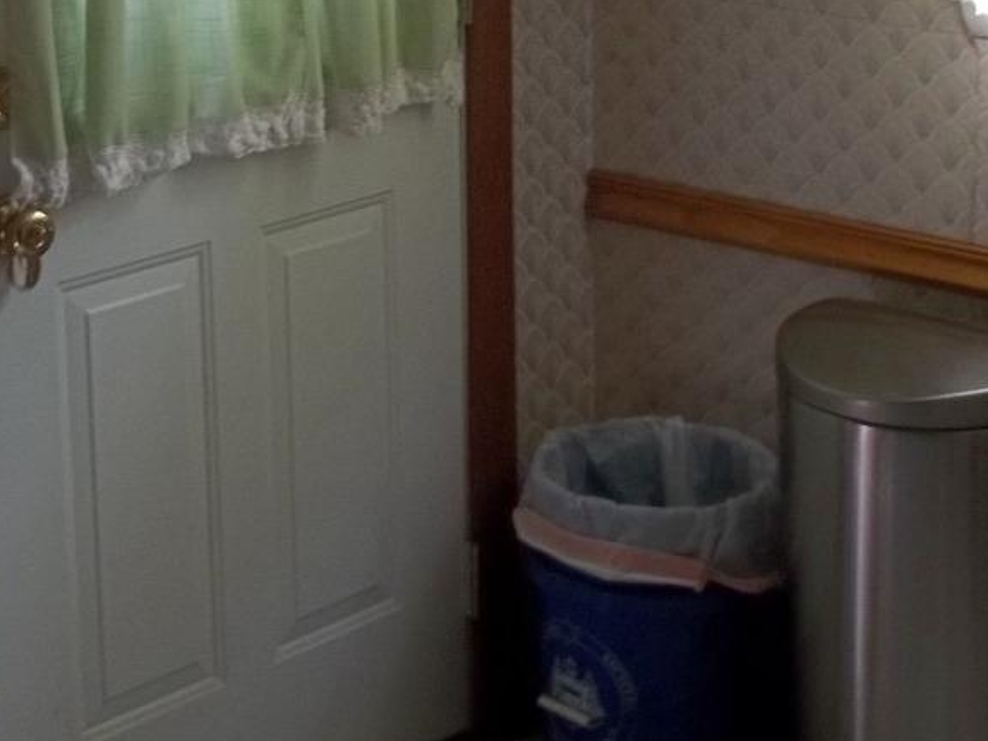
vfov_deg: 16.2
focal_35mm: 90
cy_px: 41
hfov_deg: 21.7
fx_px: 2569
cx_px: 364
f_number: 3.1
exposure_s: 1/40
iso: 64
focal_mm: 6.5
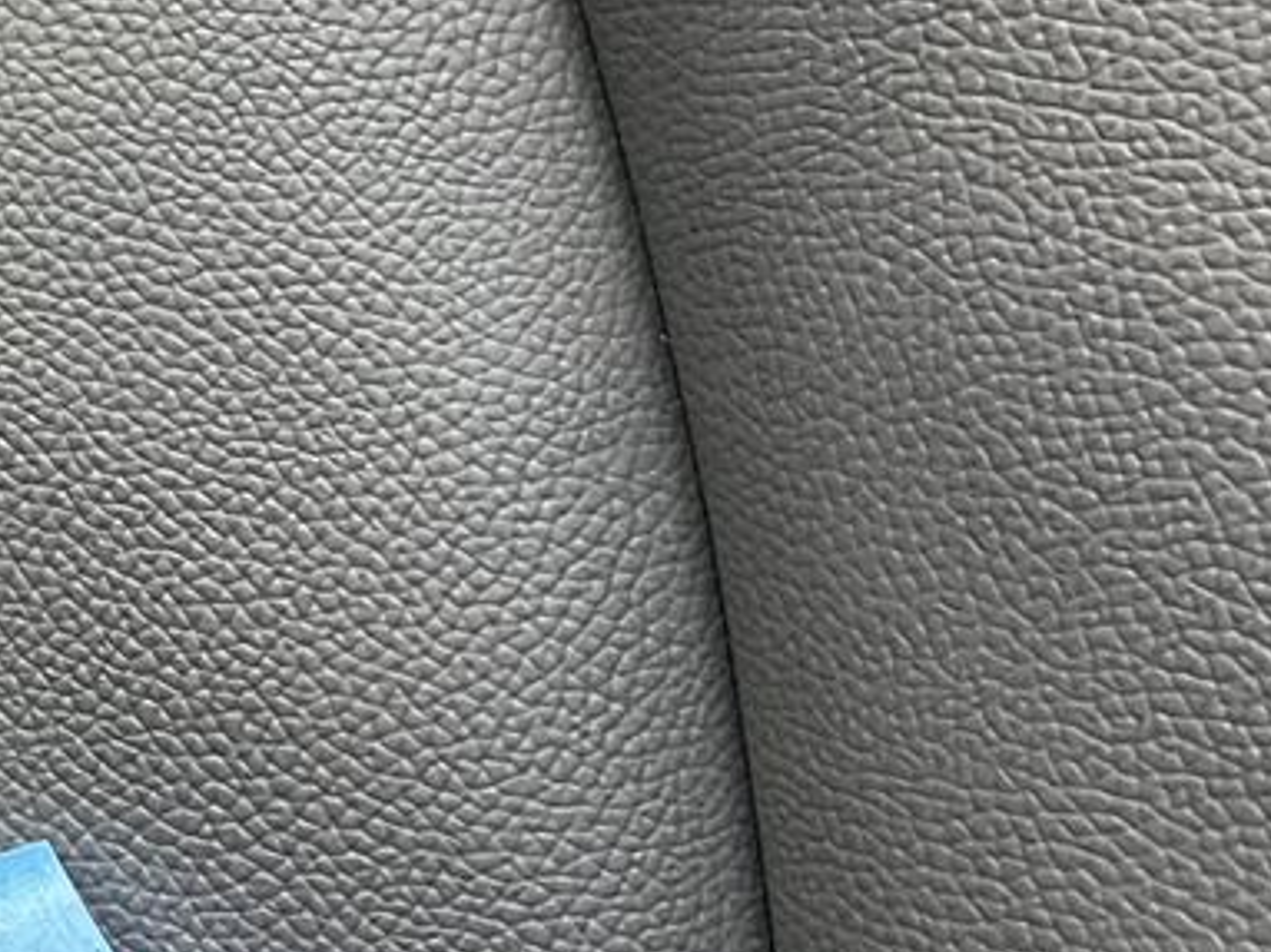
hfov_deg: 20.7
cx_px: -332
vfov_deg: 16.8
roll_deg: +0.4
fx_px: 3193
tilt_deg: -6.2
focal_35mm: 87
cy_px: 153
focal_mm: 5.1
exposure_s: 1/42
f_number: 1.6
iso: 500
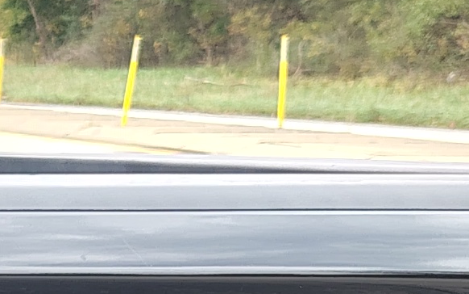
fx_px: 2288
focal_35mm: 179
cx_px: -593
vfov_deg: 6.9
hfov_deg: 10.4
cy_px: 724
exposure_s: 1/111
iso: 120
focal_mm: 5.56
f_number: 1.8
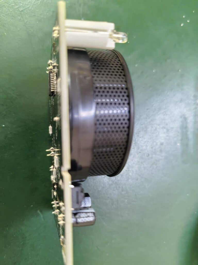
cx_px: 99
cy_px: 132
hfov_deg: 51.4
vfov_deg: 65.3
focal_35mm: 27
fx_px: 206
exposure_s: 1/166
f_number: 1.9
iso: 640
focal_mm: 5.52
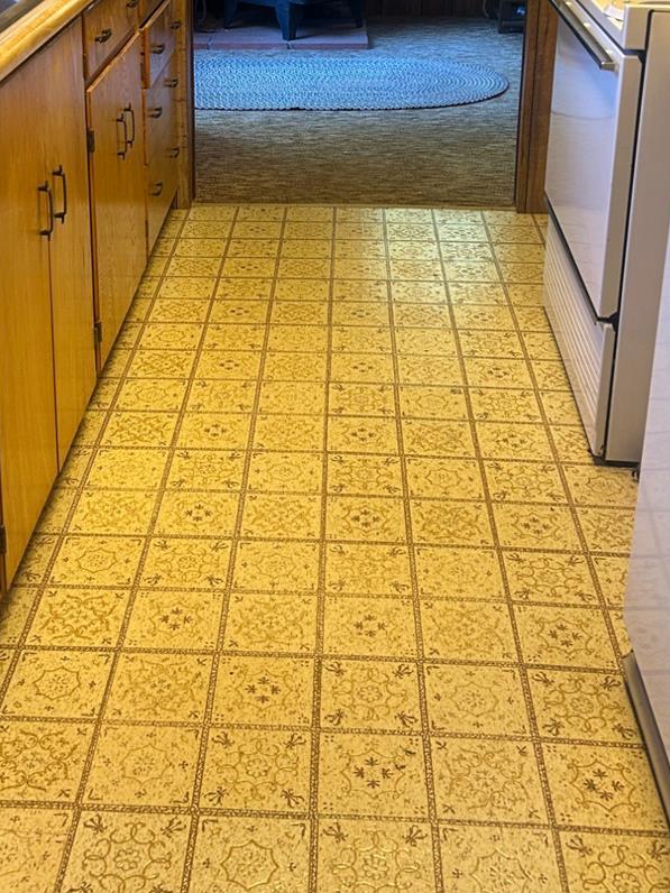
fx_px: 1265
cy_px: 141
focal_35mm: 49
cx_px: 299
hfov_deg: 29.7
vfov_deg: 37.1
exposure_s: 1/60
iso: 125
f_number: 1.5
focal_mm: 5.7
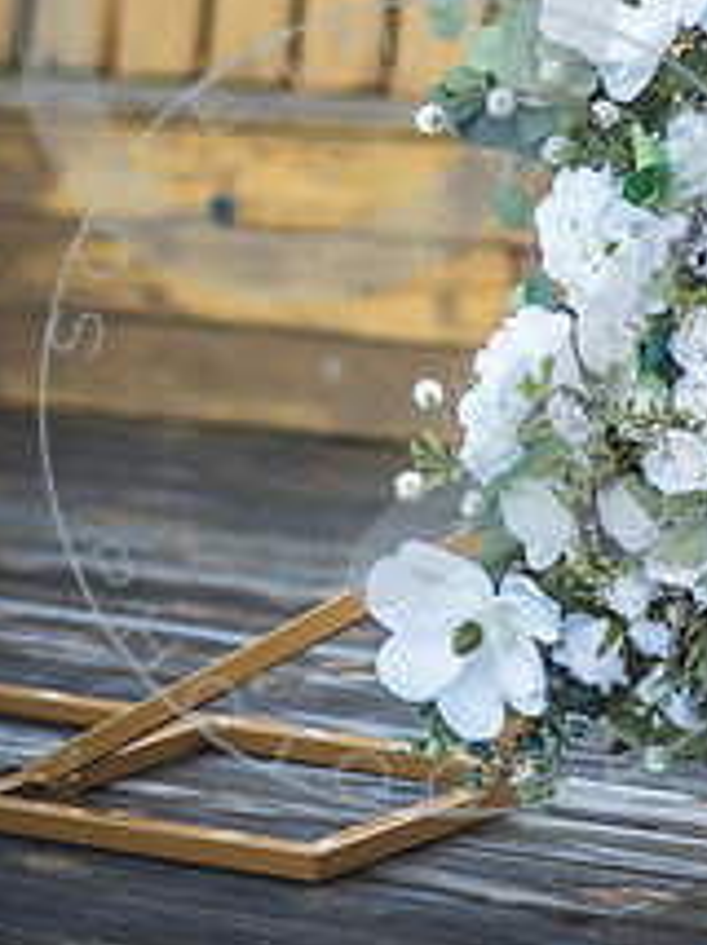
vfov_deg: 11.4
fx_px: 4693
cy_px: 71
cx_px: 650
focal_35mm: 172
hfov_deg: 8.6
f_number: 1.8
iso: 100
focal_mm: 85
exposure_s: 1/400
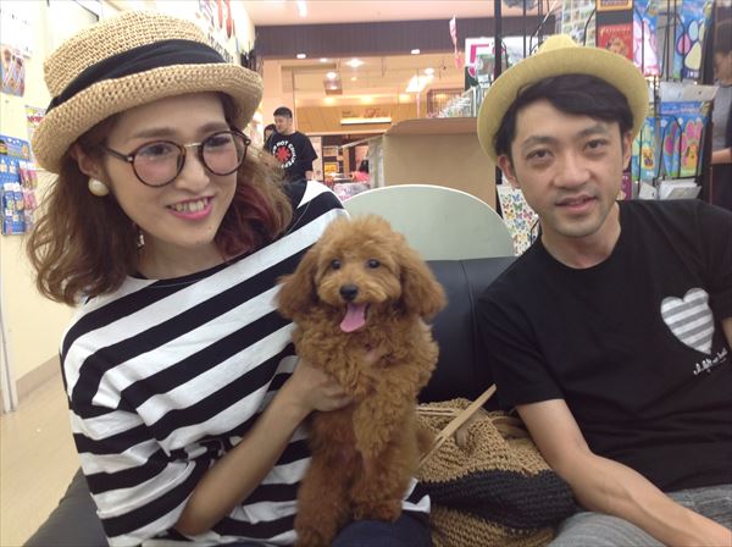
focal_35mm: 35
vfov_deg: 40.6
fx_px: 739
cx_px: 366
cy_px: 274
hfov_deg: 52.7
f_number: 2.4
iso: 50
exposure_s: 1/17
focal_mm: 4.28
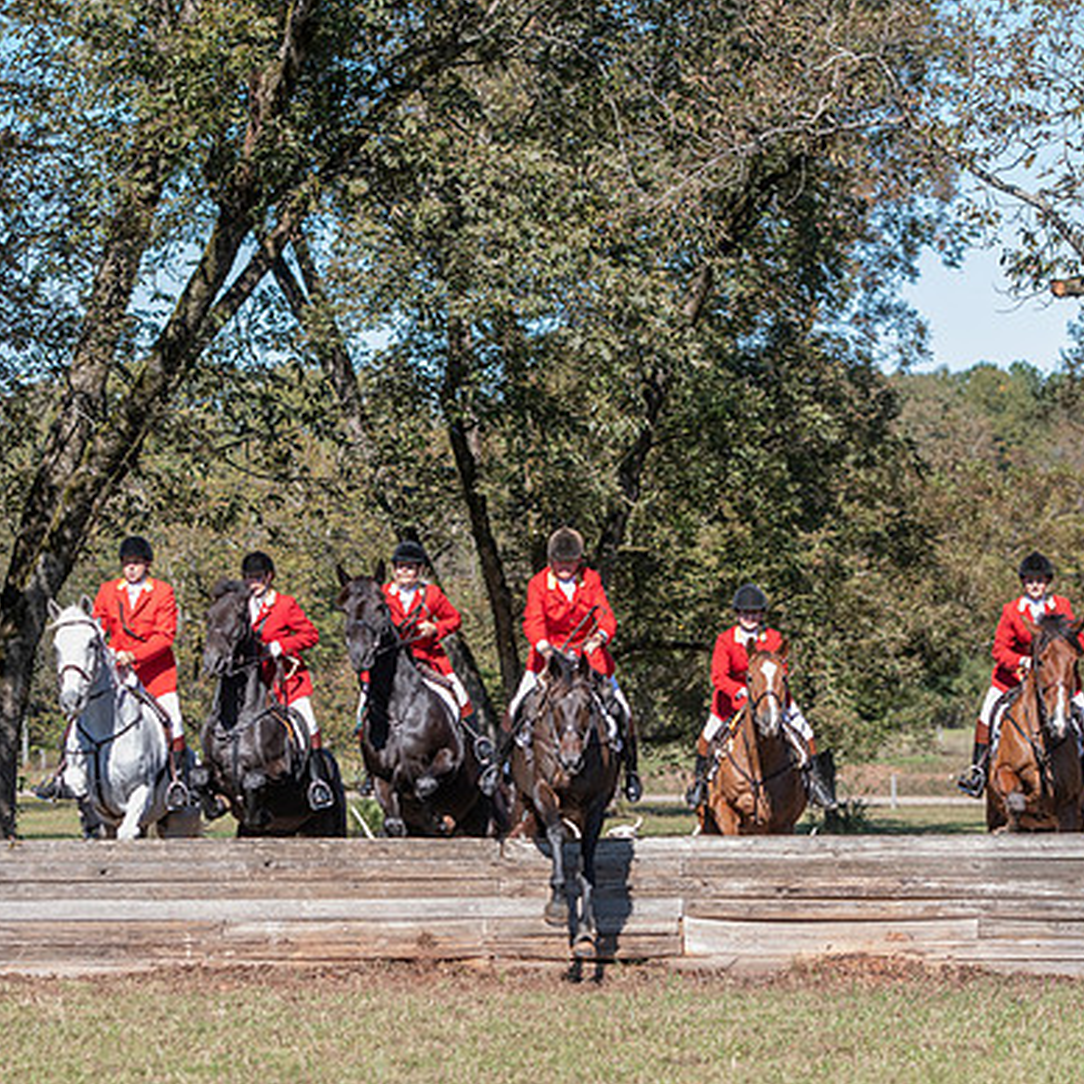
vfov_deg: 12.0
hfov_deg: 12.0
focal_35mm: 145
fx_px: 5137
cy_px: 624
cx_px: 505
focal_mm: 98
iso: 280
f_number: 4
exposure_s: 1/400
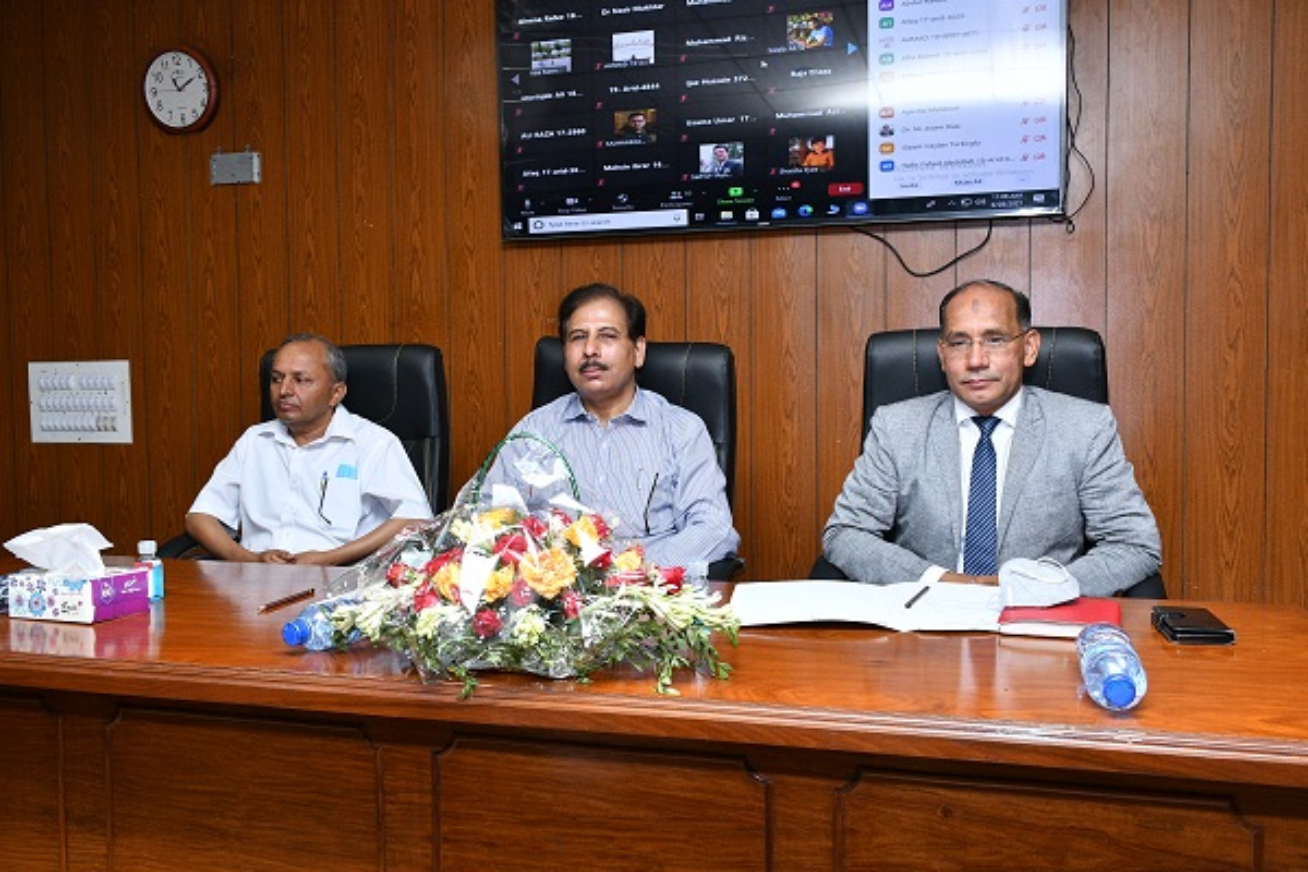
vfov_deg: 40.0
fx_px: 1199
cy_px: 436
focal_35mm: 33
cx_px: 654
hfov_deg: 57.2
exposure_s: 1/160
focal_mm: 22
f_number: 8
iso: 1250
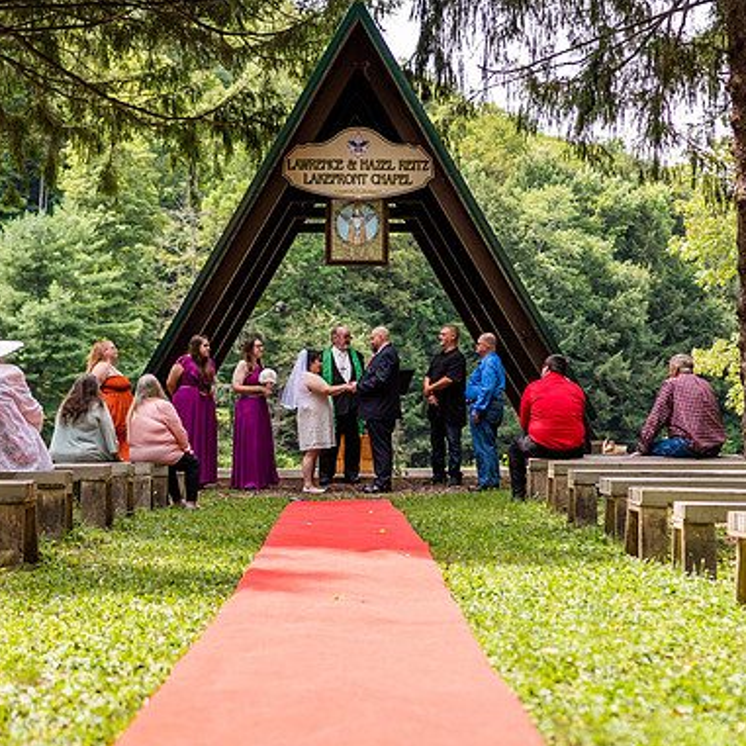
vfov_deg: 25.4
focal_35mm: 68
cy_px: 374
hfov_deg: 25.4
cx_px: 358
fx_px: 1658
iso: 80
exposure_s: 1/800
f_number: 2
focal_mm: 35
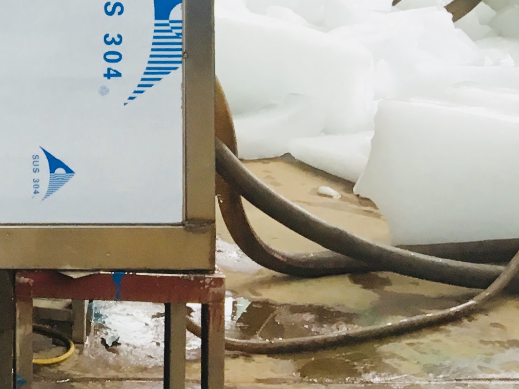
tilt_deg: -2.5
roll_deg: +0.3
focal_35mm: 110
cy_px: -164
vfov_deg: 12.9
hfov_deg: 15.9
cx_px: -340
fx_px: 1649
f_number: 2.2
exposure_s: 1/33
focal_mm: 4.15
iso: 64
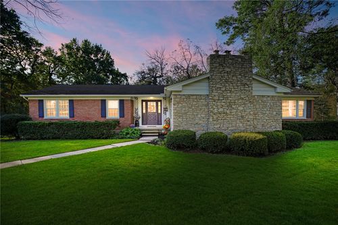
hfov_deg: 96.8
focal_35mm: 16
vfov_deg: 73.7
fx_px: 150
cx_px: 169
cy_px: 112
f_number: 4
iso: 100
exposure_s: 1/50
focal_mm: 16
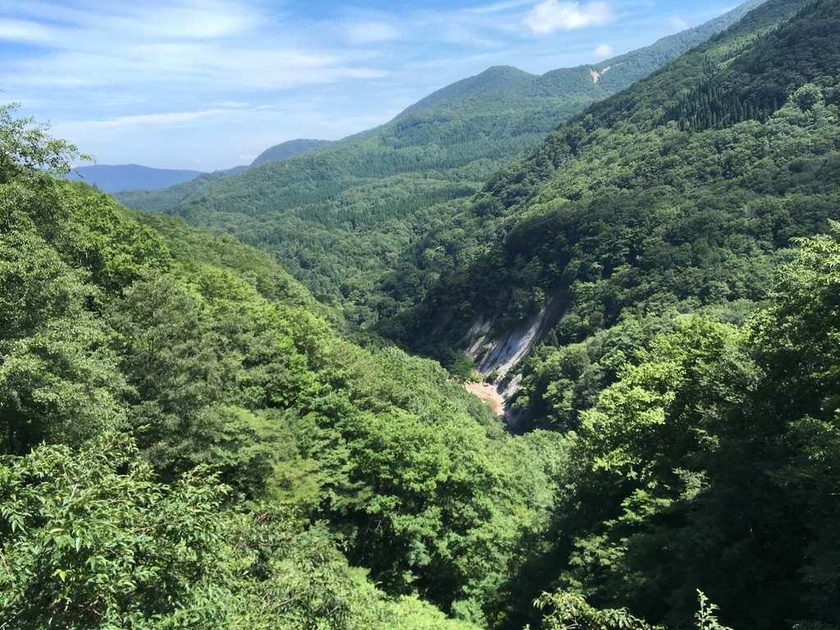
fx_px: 704
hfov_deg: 61.7
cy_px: 315
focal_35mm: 29
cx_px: 420
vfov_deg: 48.2
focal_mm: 4.15
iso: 25
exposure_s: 1/793
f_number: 2.2
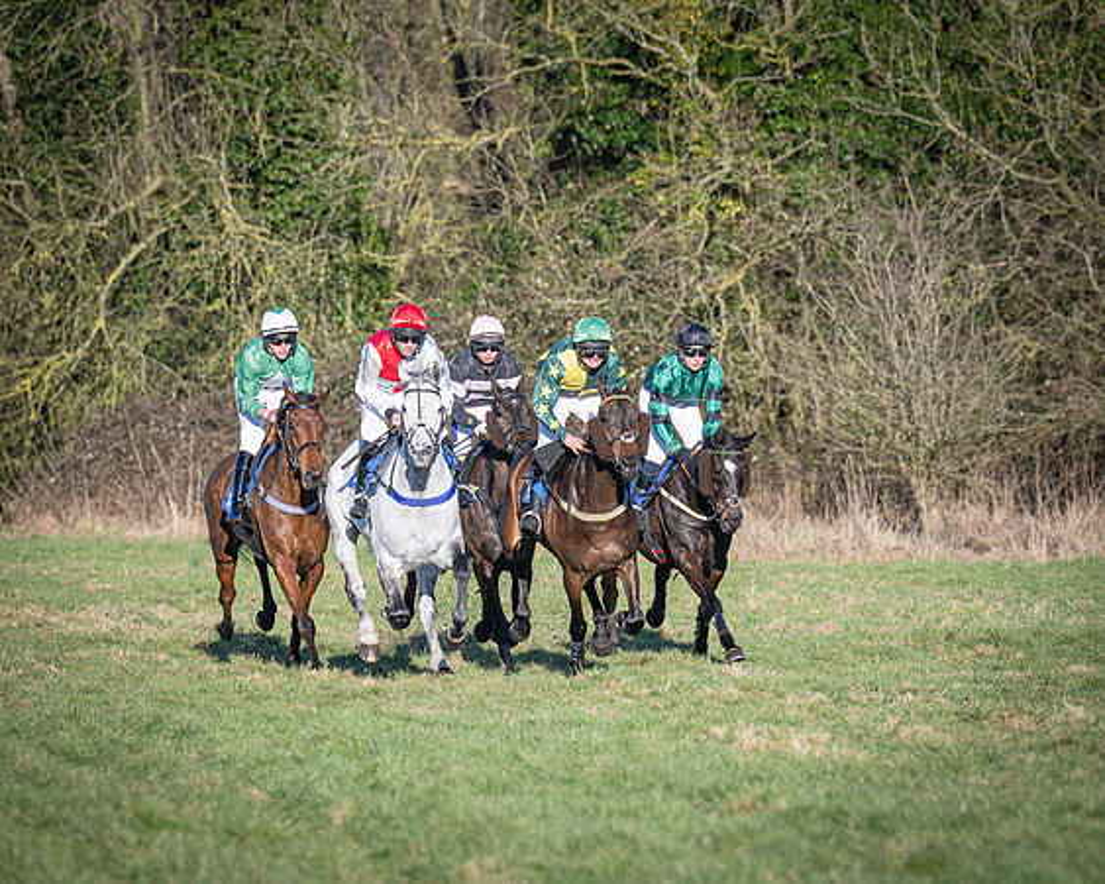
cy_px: 550
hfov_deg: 5.2
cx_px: 552
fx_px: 12098
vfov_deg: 4.2
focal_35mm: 370
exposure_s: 1/1600
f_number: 4
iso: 200
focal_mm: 200
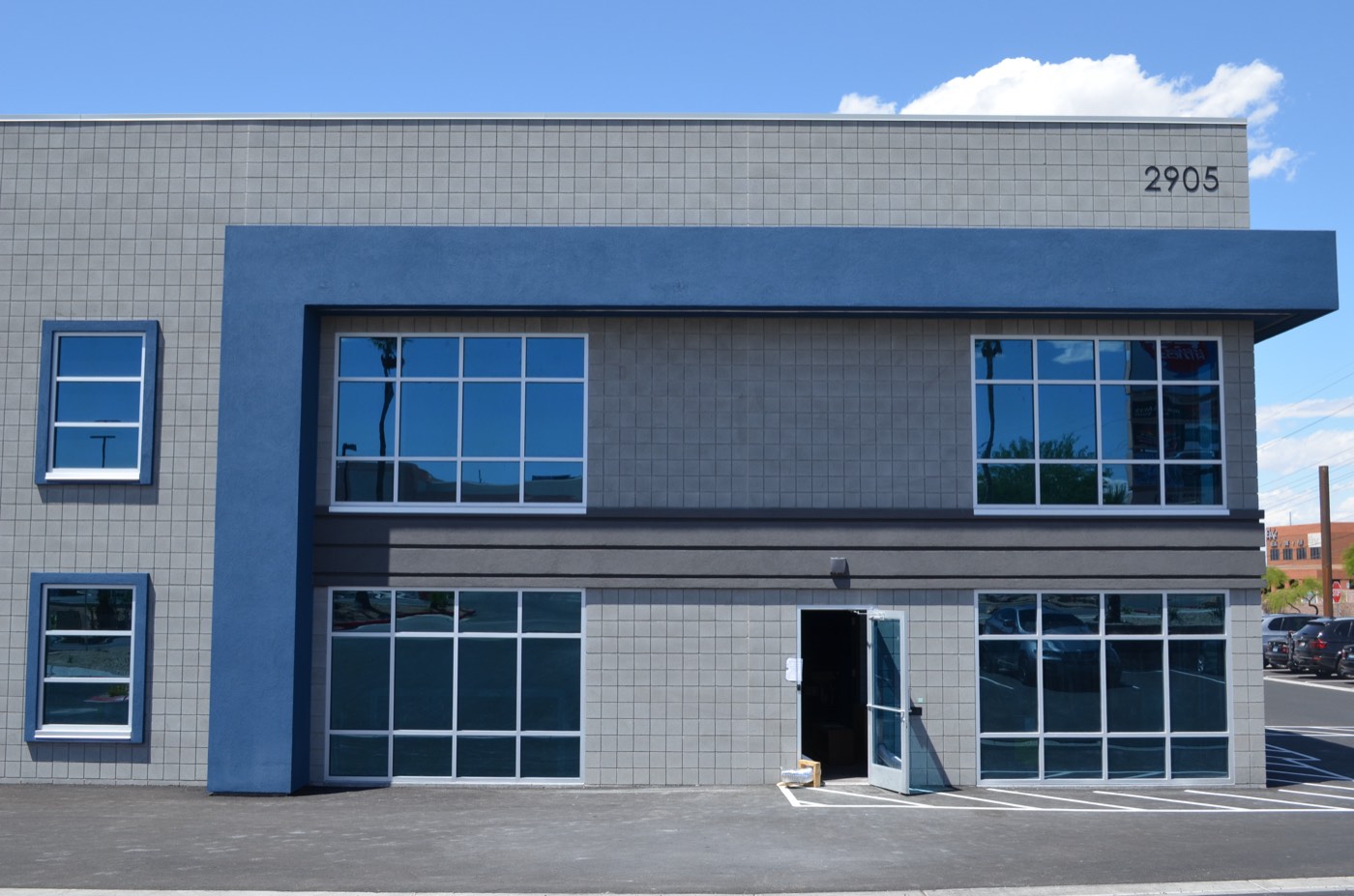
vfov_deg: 34.1
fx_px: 1464
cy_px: 448
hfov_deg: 49.6
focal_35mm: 39
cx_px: 677
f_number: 8
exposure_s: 1/250
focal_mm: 26
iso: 160
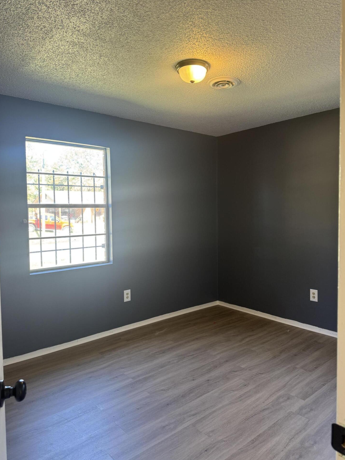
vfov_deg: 69.4
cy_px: 231
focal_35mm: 25
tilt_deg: -2.5
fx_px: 332
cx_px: 178
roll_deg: +1.3
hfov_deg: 54.9
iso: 125
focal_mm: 6.76
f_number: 1.78
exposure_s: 1/60
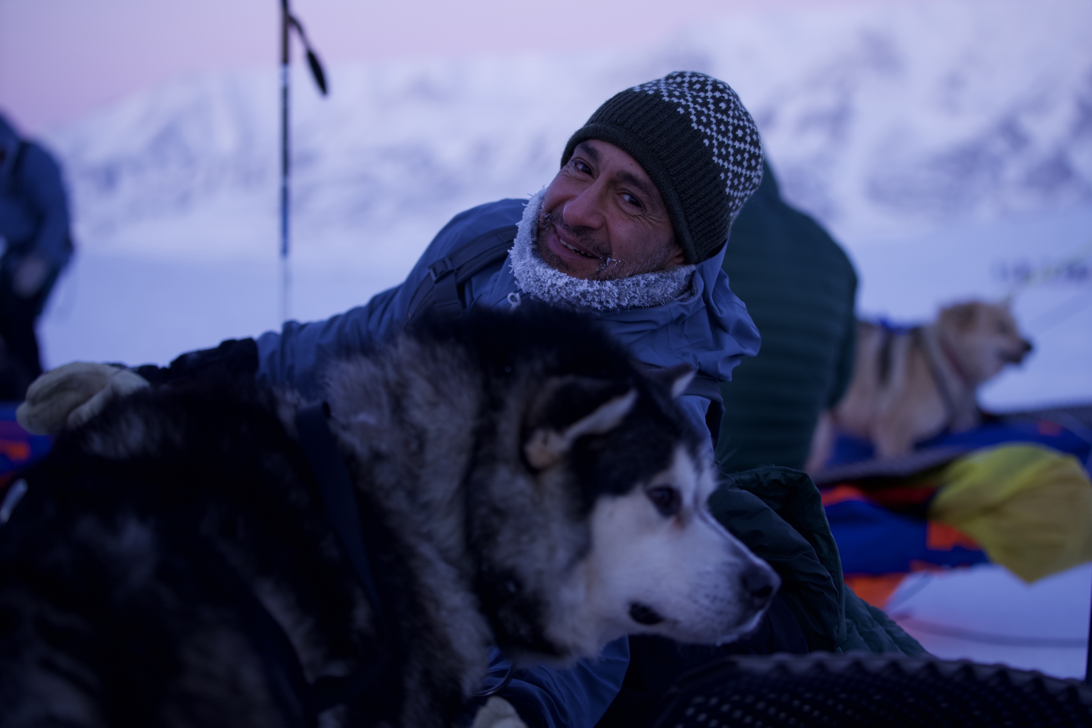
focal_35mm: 70
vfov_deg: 19.5
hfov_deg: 28.8
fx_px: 2123
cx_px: 546
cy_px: 364
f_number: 2.8
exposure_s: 1/200
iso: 500
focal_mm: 70
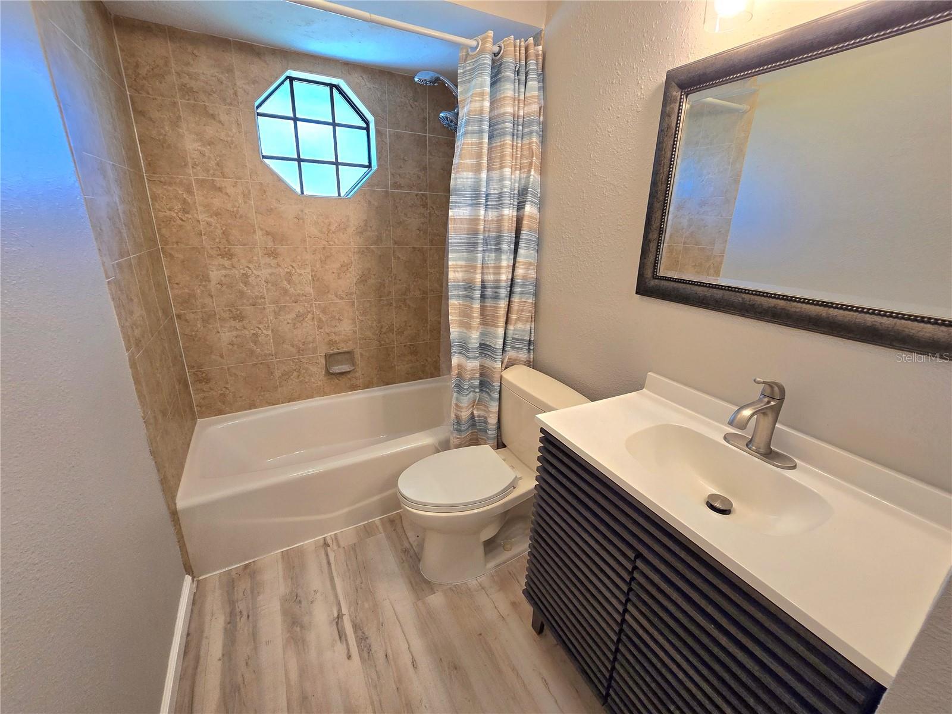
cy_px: 357
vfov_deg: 89.9
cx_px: 476
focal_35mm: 13
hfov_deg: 106.2
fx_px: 358
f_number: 2.2
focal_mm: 2.2
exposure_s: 1/60.2
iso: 100
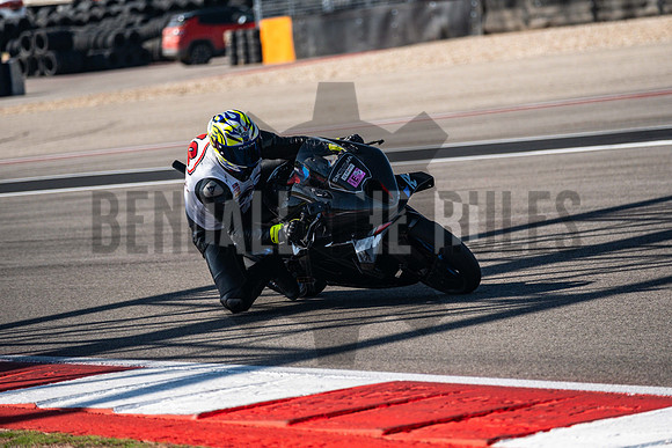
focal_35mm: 210
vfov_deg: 6.5
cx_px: 336
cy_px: 224
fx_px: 3921
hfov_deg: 9.8
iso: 640
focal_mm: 140
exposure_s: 1/2500
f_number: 2.8
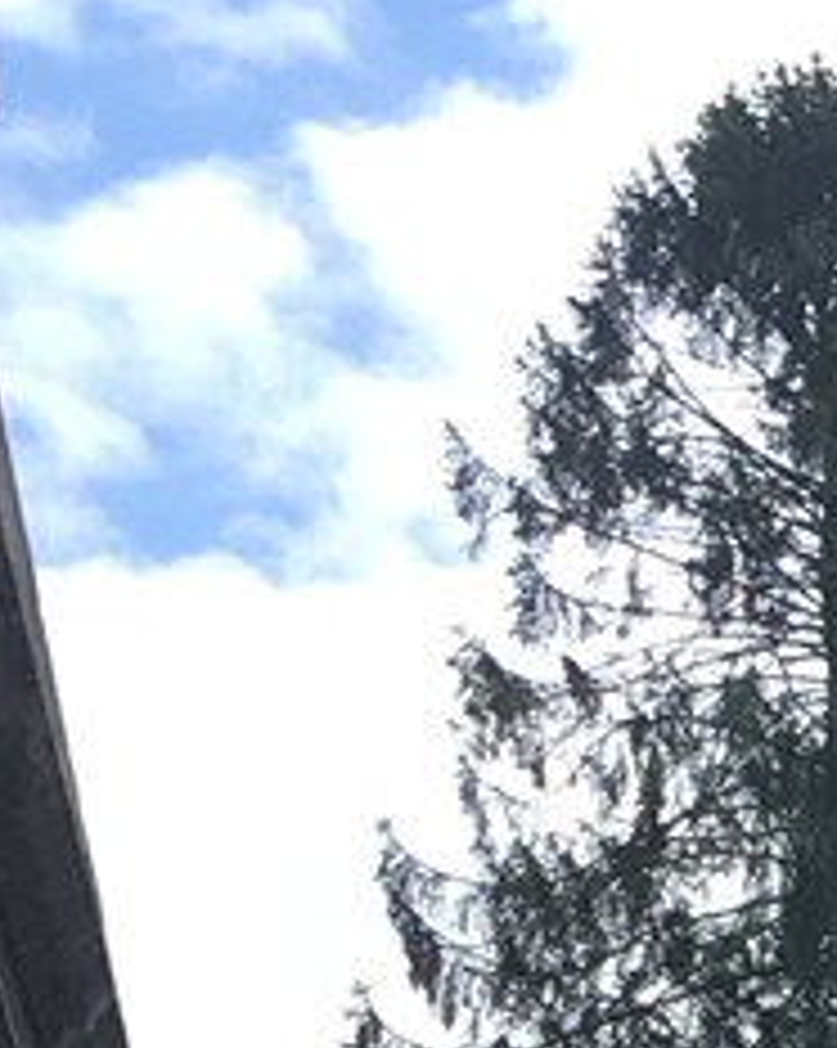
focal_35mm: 245
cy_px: 3171
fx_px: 7596
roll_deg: +1.2
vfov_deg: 7.0
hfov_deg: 6.0
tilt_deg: -0.3
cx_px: 2079
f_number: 2.2
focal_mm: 4.15
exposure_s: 1/1148
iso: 25
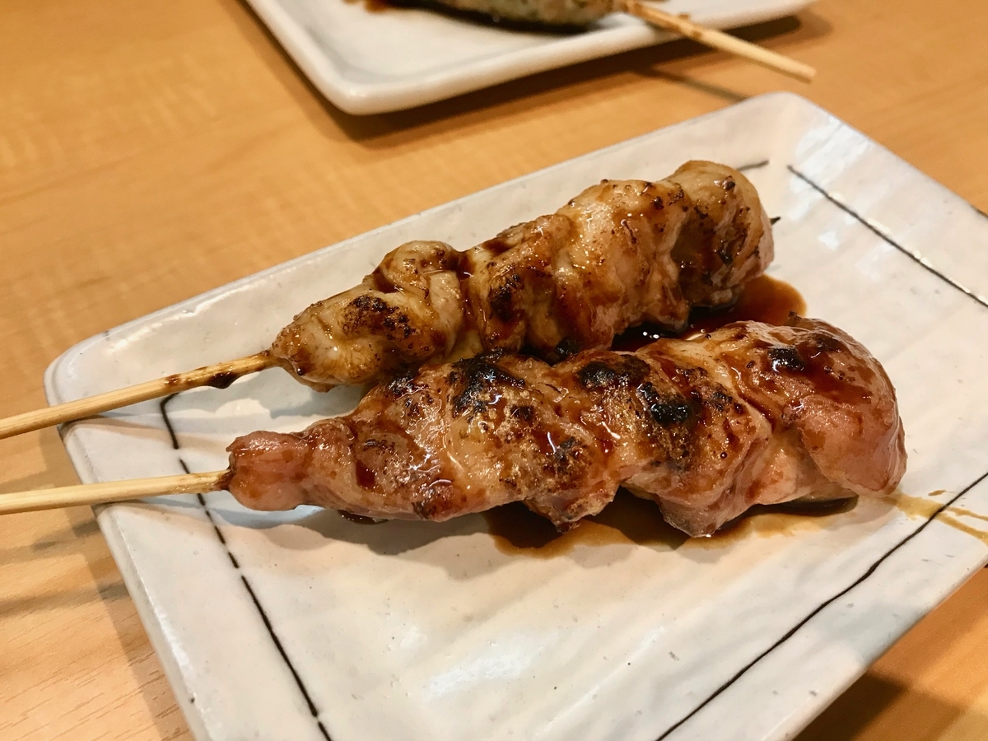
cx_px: 494
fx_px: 799
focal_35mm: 28
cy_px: 370
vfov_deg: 49.7
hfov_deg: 63.4
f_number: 1.8
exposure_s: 1/17
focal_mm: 3.99
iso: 50
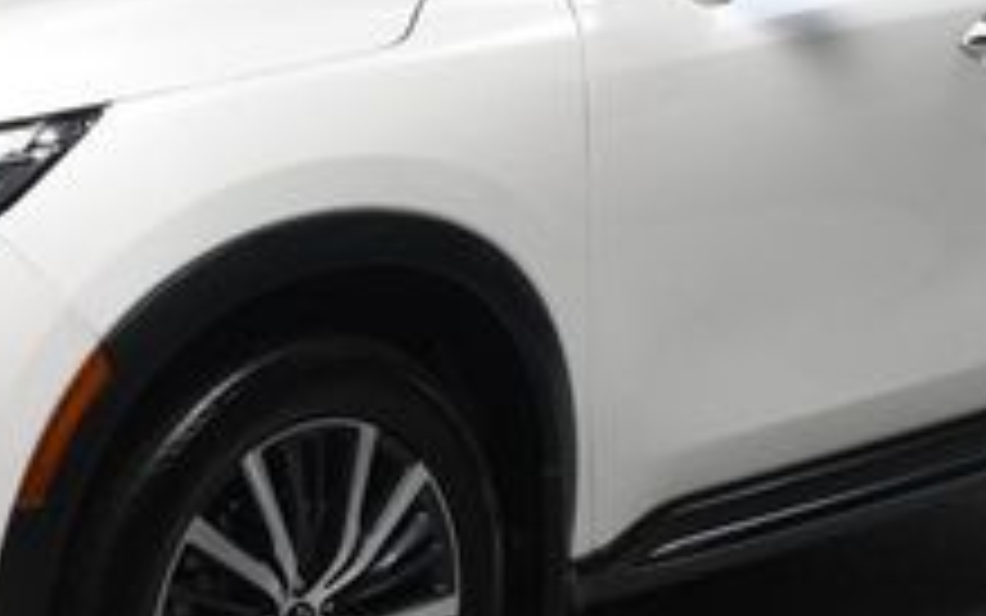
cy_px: 211
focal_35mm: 116
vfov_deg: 11.3
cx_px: 297
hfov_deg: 17.9
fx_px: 3118
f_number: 11
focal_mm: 26
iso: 100
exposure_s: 1/160
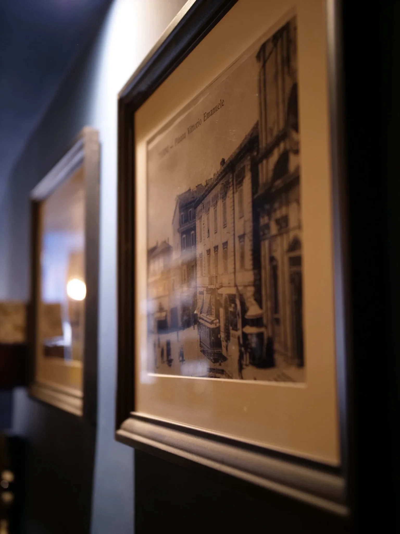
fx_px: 770
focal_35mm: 50
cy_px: 267
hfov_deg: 29.1
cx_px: 200
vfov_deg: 38.2
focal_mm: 25
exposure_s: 1/60
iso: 400
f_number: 1.2
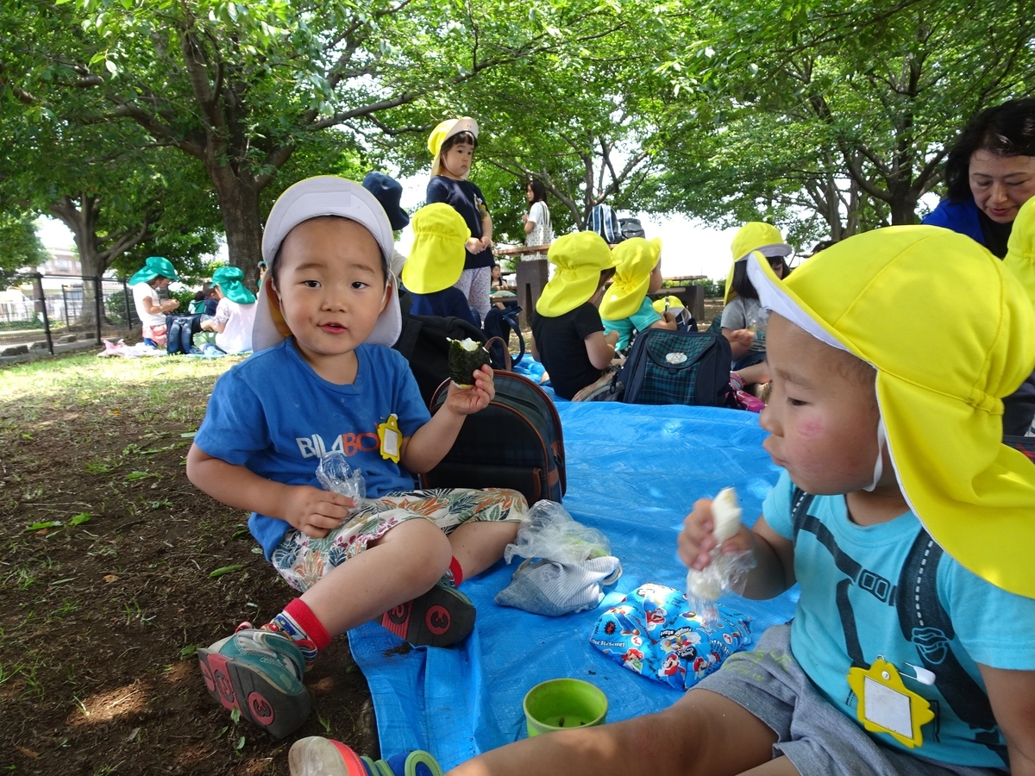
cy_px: 388
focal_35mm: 24
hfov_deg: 71.6
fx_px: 718
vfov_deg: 56.8
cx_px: 518
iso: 80
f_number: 3.5
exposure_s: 1/80
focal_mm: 4.1
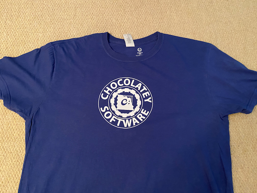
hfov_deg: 67.3
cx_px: 128
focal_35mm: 26
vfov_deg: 53.1
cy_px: 96
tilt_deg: -75.6
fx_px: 193
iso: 640
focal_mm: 4.25
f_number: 1.8
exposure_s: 1/25
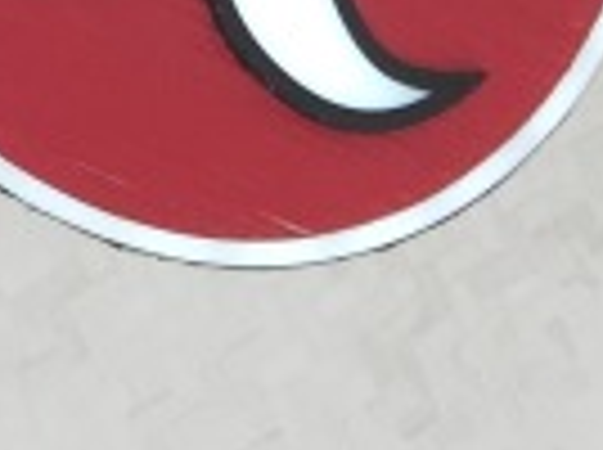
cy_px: 742
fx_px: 3860
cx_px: 842
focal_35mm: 222
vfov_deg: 6.6
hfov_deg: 8.8
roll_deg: -13.8
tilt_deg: +8.0
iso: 40
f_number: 2.2
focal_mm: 4.15
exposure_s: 1/120
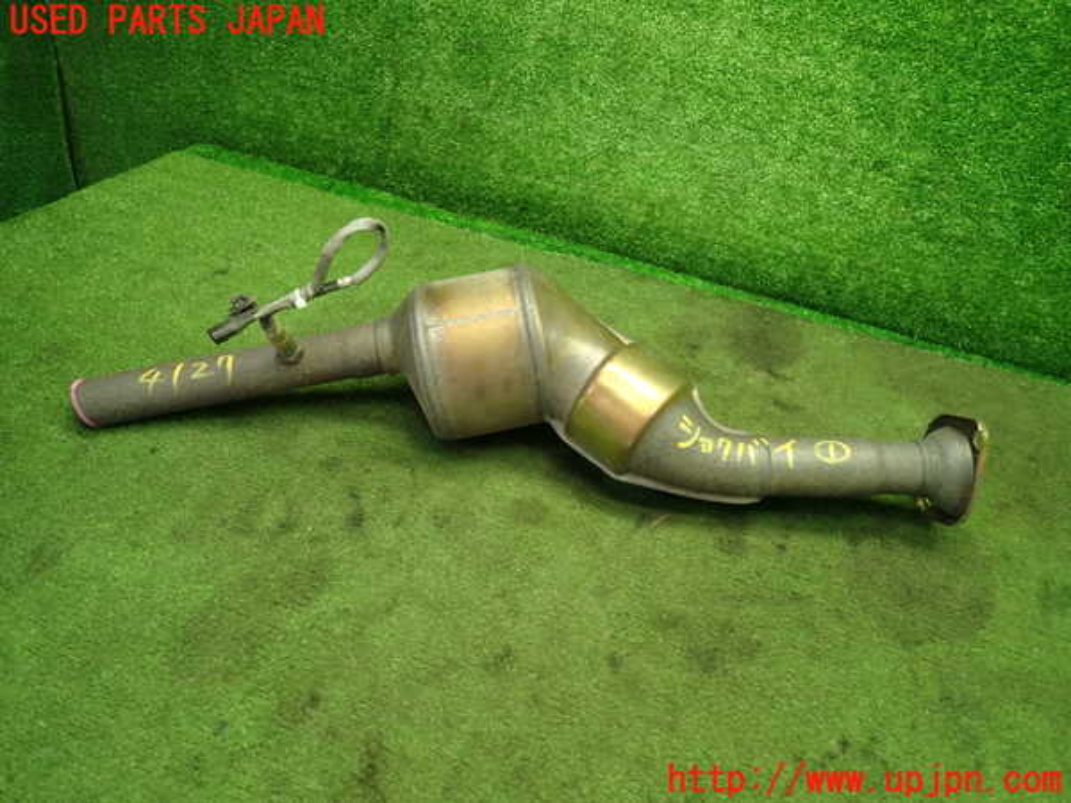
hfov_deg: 69.4
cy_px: 402
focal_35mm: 25
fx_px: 773
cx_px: 536
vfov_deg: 54.9
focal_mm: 4.5
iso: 200
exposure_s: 1/30
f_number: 2
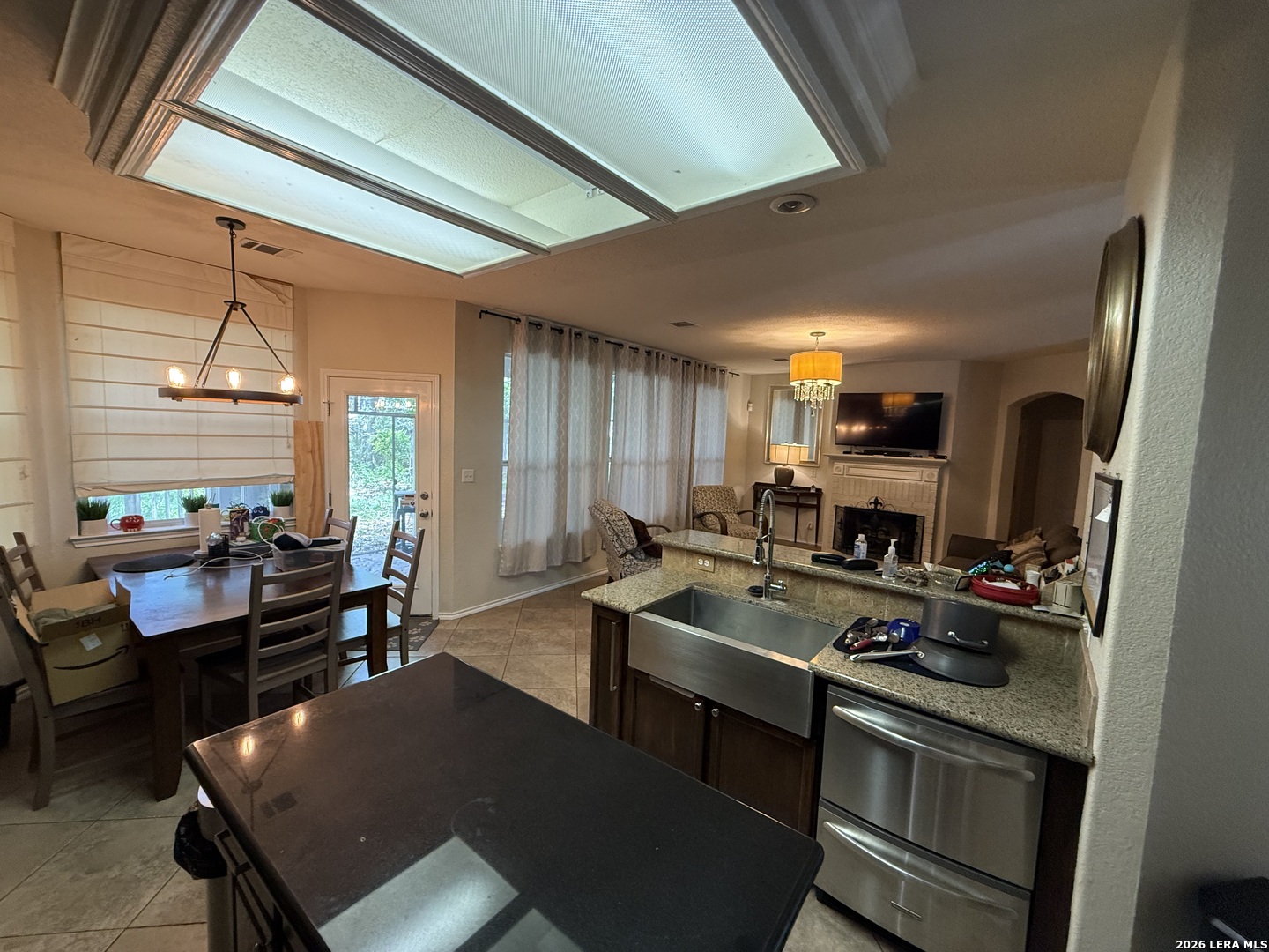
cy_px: 476
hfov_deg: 102.1
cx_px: 634
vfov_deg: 85.7
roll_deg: -3.0
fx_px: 513
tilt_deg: -4.7
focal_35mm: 14
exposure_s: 1/60
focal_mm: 2.22
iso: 320
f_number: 2.2
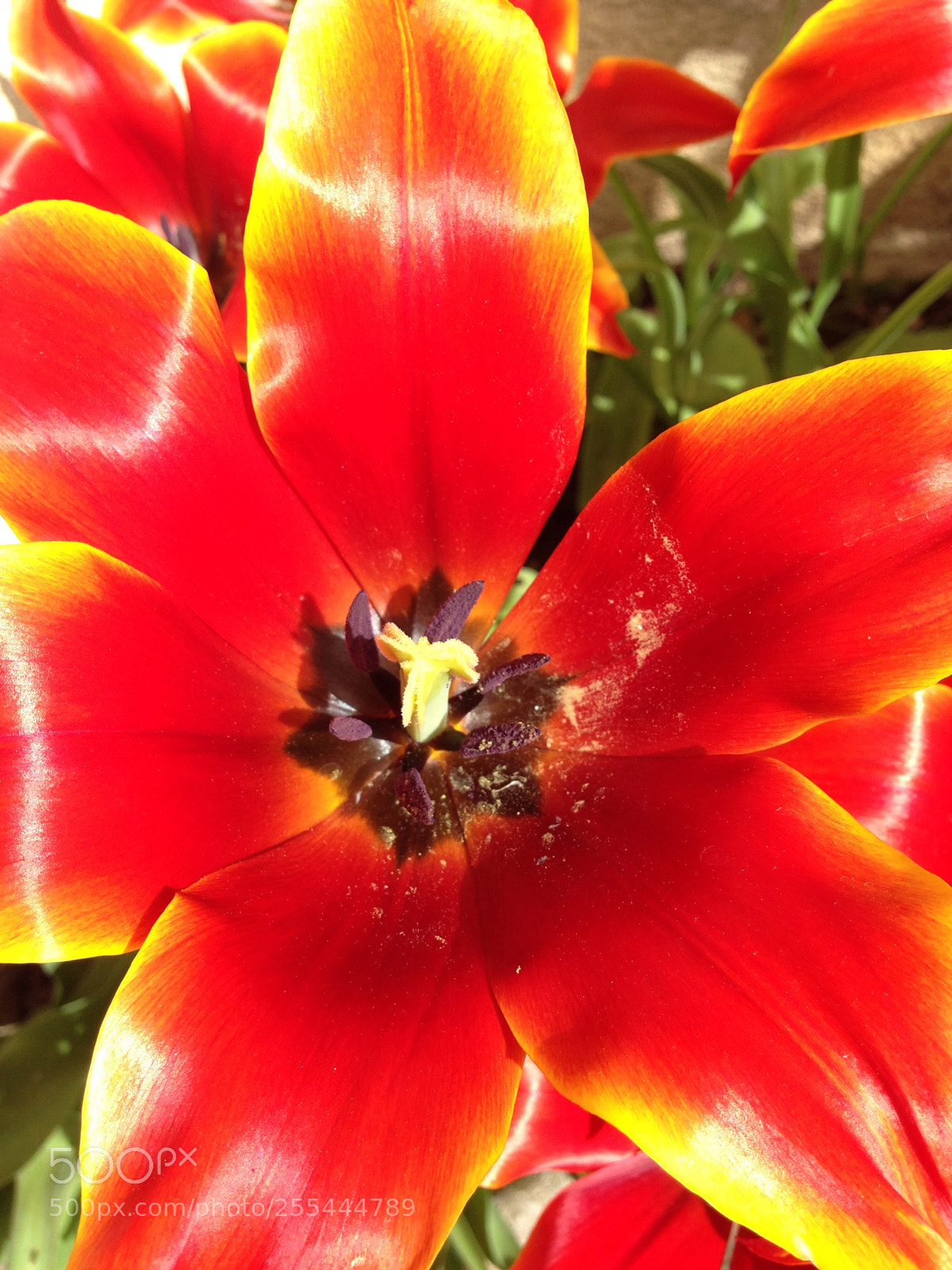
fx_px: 1210
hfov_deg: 42.9
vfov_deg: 55.4
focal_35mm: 33
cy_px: 635
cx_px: 476
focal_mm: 4.12
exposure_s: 1/775
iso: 50
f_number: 2.4
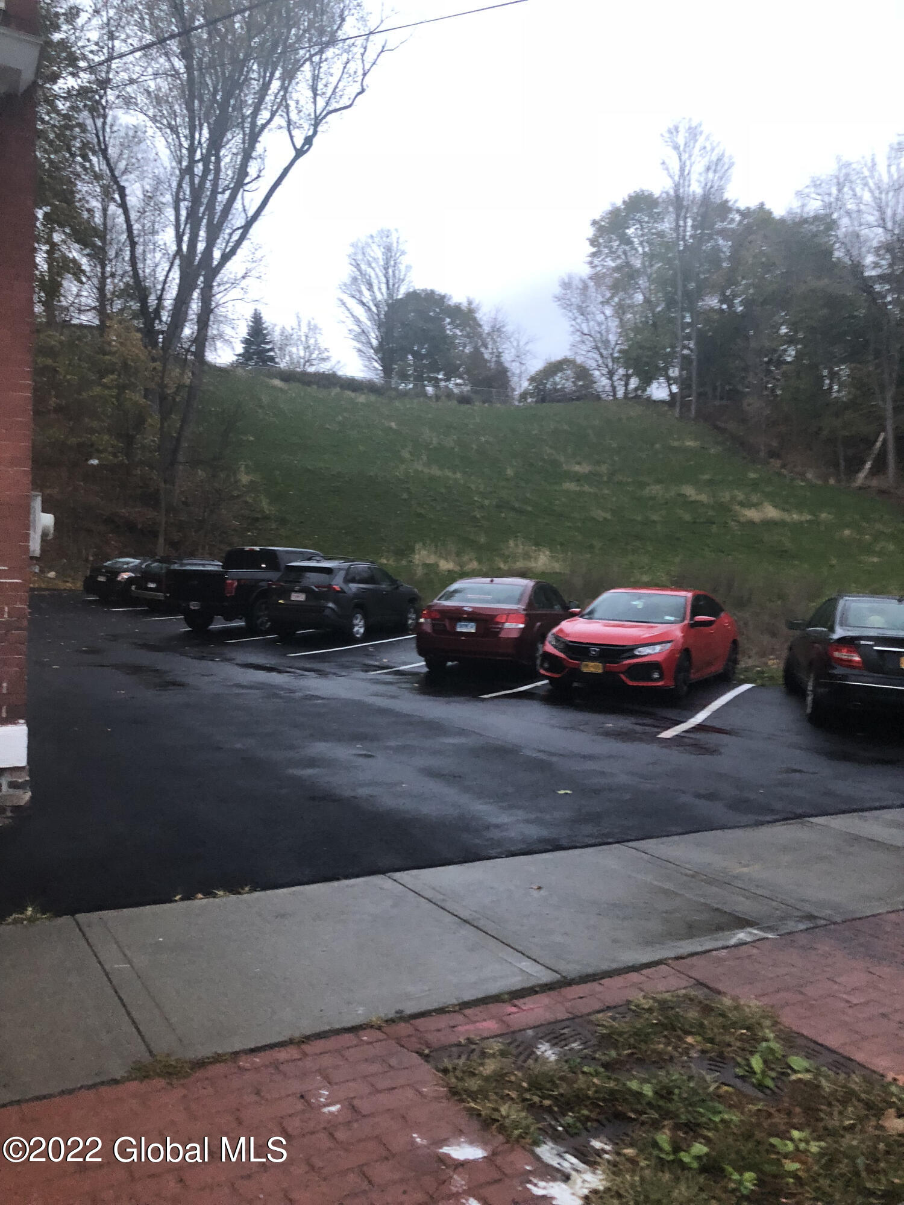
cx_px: 452
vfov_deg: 63.4
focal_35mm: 28
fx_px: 975
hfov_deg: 49.7
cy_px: 602
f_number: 1.8
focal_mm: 3.99
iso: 80
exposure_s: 1/15
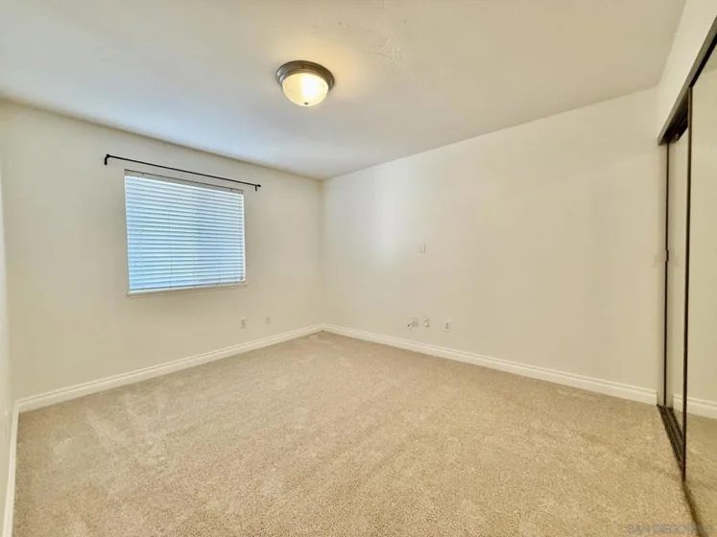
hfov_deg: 102.1
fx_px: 290
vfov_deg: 85.7
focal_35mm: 14
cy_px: 268
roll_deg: +1.1
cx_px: 358
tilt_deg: -1.3
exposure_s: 1/60
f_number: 2.2
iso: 250
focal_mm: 2.22
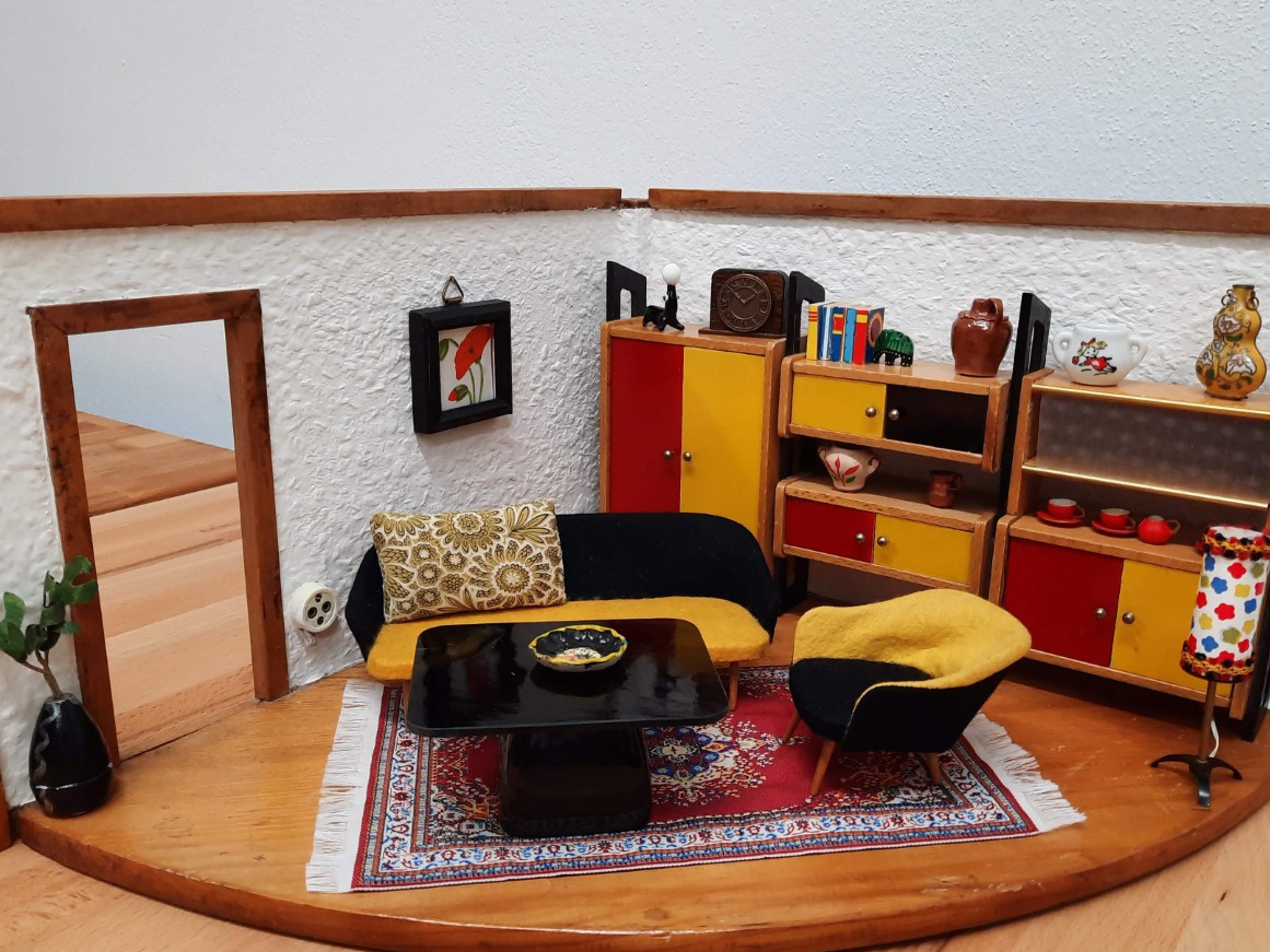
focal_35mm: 31
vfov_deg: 45.4
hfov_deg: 58.3
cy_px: 506
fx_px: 1137
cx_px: 639
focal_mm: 4.6
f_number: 2
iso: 125
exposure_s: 1/50
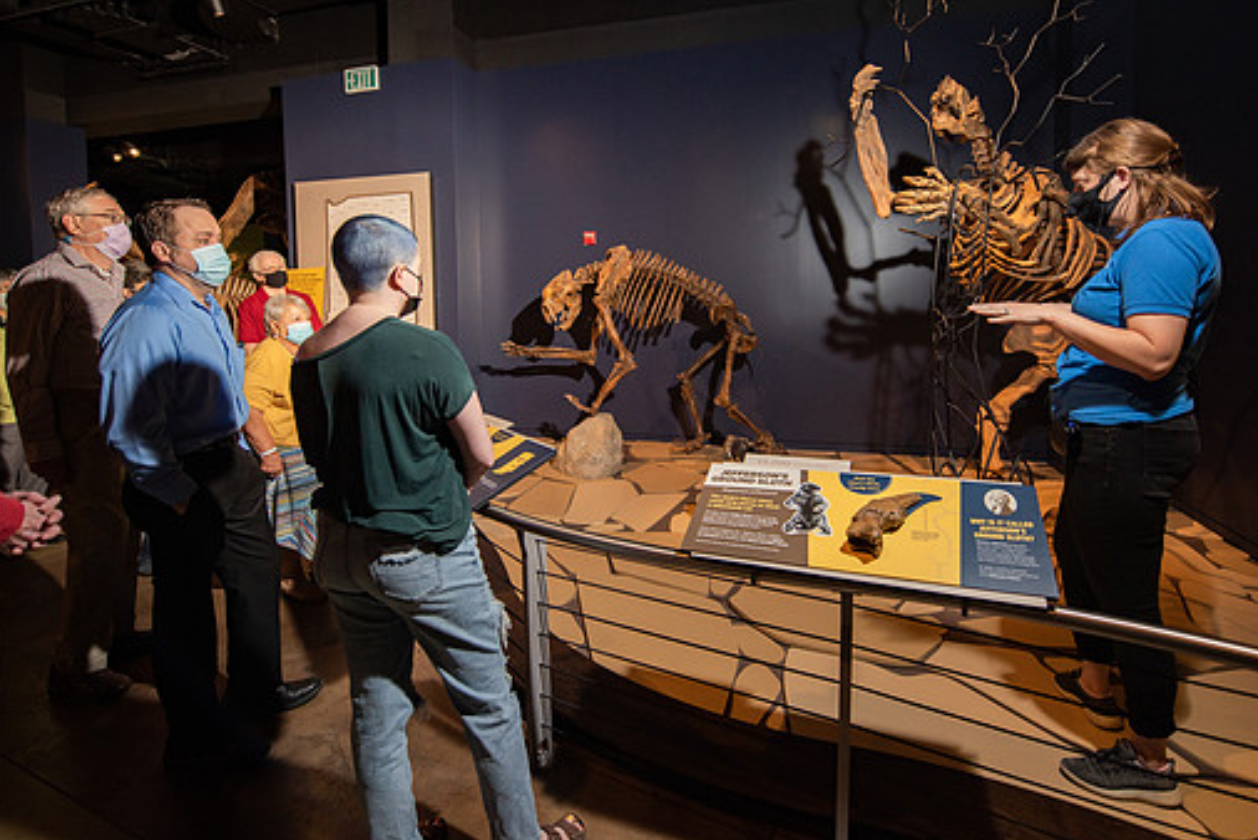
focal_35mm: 18
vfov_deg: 66.8
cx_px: 658
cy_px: 337
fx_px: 629
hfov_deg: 89.9
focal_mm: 14
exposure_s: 1/250
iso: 400
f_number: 2.8
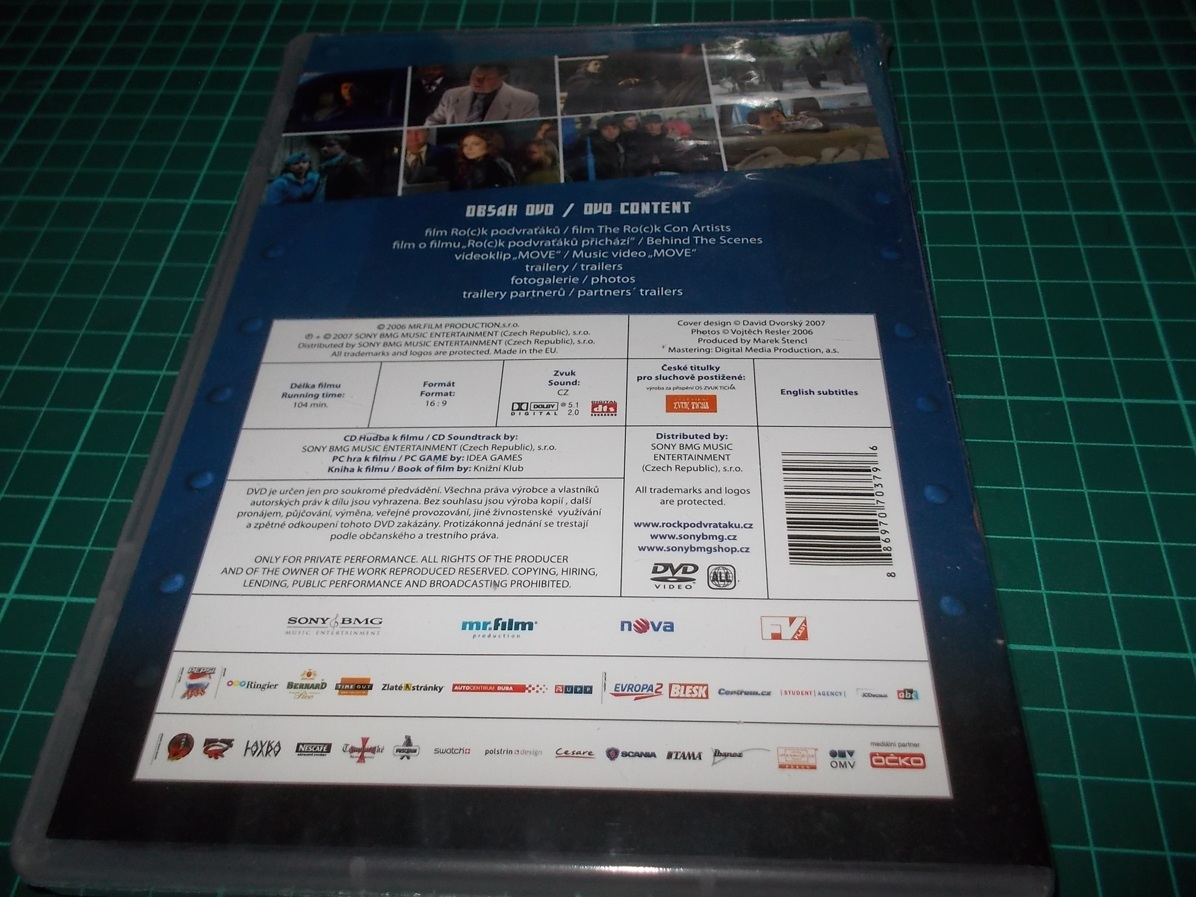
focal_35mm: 29
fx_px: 1002
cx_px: 598
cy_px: 448
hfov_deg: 61.7
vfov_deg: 48.2
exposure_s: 1/30
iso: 200
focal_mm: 4.1
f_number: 3.3
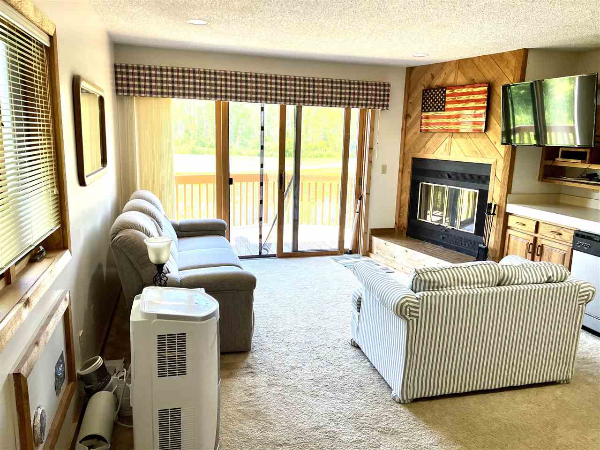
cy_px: 225
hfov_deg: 67.3
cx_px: 300
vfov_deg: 53.1
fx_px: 451
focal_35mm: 26
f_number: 1.5
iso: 64
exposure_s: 1/120
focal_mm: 5.7
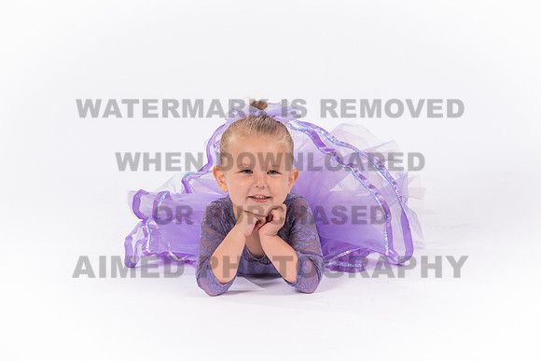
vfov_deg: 6.7
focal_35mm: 204
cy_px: 156
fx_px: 3067
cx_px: 292
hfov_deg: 10.1
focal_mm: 180
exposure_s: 1/200
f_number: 11
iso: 320
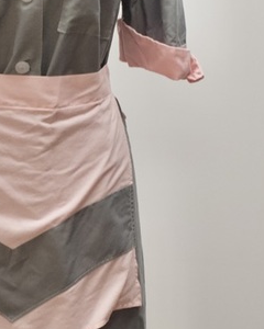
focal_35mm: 169
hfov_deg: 9.1
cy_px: 126
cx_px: 28
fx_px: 1651
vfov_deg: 11.4
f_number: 9
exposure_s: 1/60
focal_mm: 40
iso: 1600
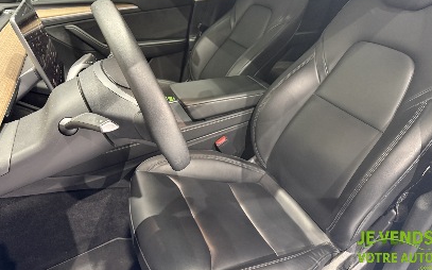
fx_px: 306
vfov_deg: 47.2
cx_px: 219
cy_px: 105
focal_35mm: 26
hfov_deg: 70.4
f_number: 1.78
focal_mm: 6.76
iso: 800
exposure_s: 1/33
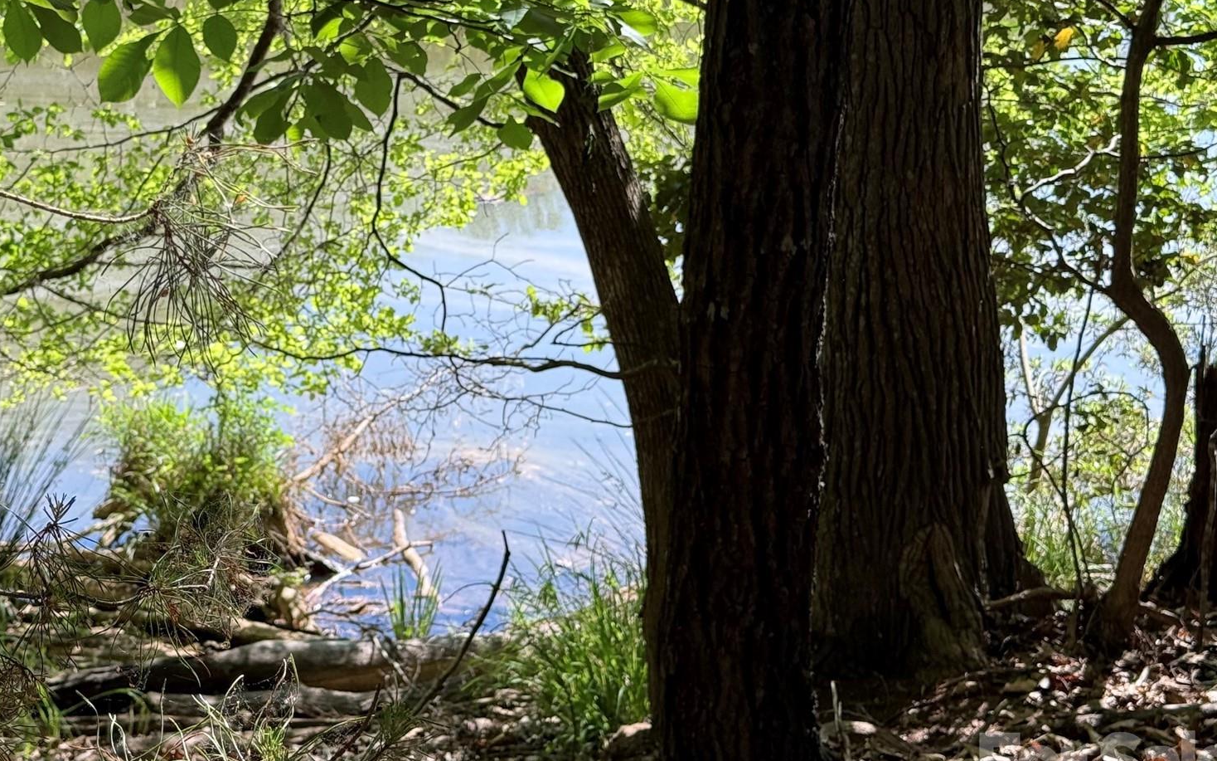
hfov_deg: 28.8
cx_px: 395
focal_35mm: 71
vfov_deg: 18.3
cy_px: 258
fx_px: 2355
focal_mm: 6.76
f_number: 1.78
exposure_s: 1/615
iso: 64
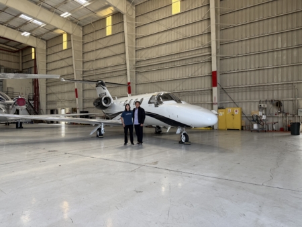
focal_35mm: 24
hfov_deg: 71.6
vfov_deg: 56.9
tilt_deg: +0.7
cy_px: 114
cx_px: 151
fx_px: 209
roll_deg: +0.3
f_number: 1.78
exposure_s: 1/341
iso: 100
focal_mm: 6.76
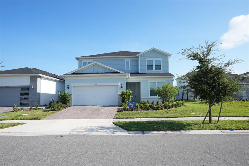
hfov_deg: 76.1
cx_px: 124
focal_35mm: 23
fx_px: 159
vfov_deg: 55.1
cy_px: 83
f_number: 4.5
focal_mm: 23
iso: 80
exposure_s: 1/400
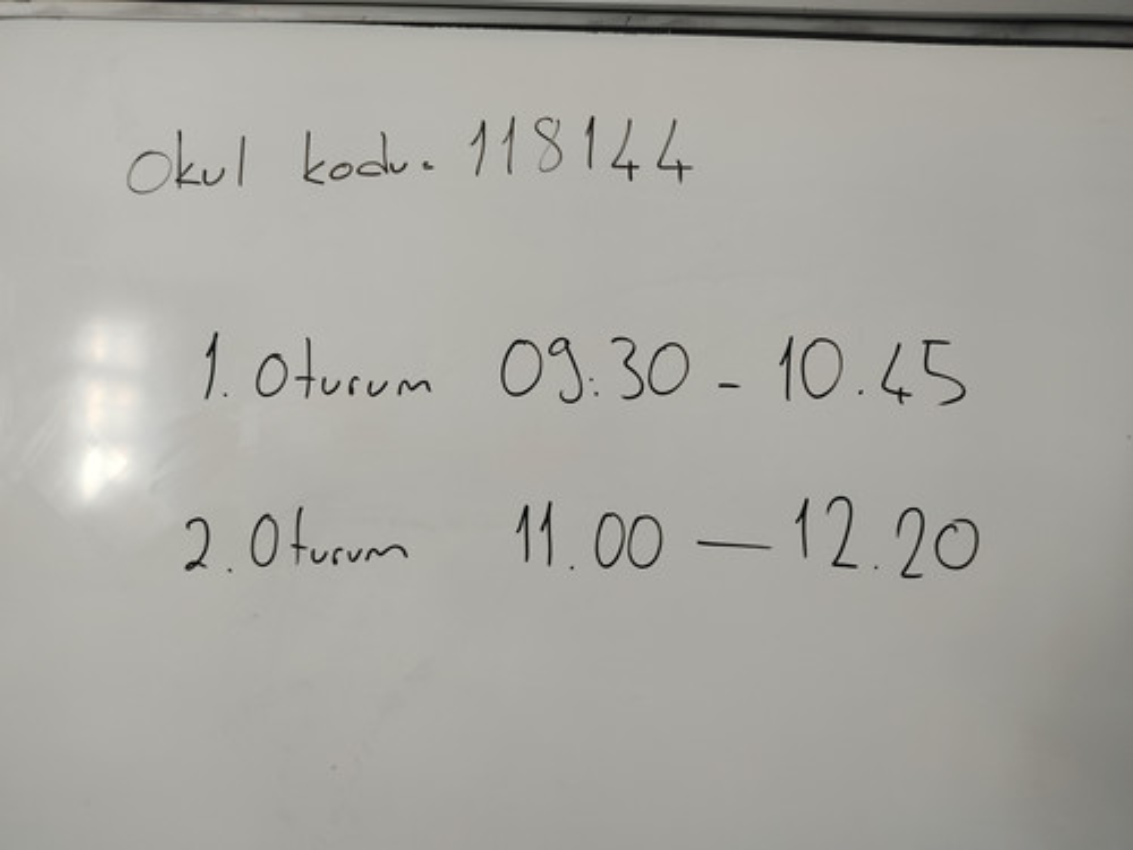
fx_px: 851
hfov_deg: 67.3
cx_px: 566
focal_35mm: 26
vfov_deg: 53.1
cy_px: 425
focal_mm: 4.74
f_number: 1.79
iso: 268
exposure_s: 1/33
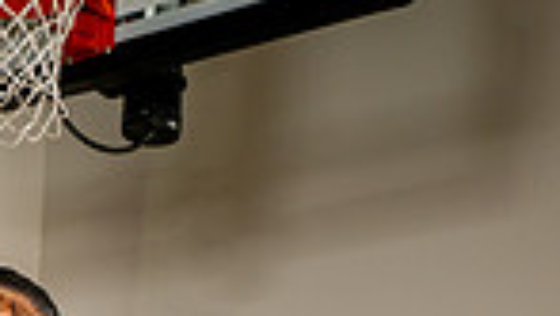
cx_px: 69
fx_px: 1902
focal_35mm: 128
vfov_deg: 8.5
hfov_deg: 16.5
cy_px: 822
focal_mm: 40
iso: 250
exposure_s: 1/500
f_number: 8
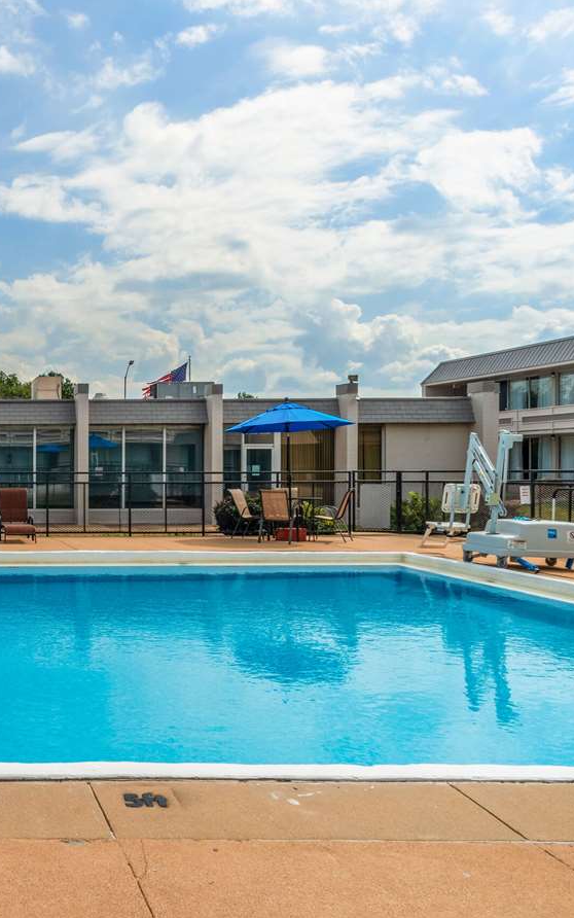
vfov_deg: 74.8
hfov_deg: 41.4
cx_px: -49
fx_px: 600
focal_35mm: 24
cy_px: 447
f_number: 11
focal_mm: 14
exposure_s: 1/2000
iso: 400
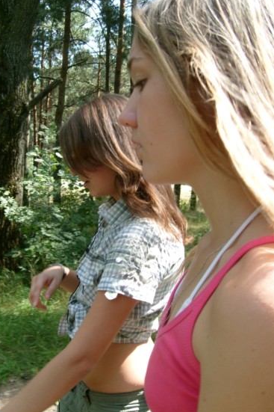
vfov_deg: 51.9
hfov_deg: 35.9
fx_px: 423
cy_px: 206
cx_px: 124
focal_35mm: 37
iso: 80
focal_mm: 5.8
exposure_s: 1/180
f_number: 2.8
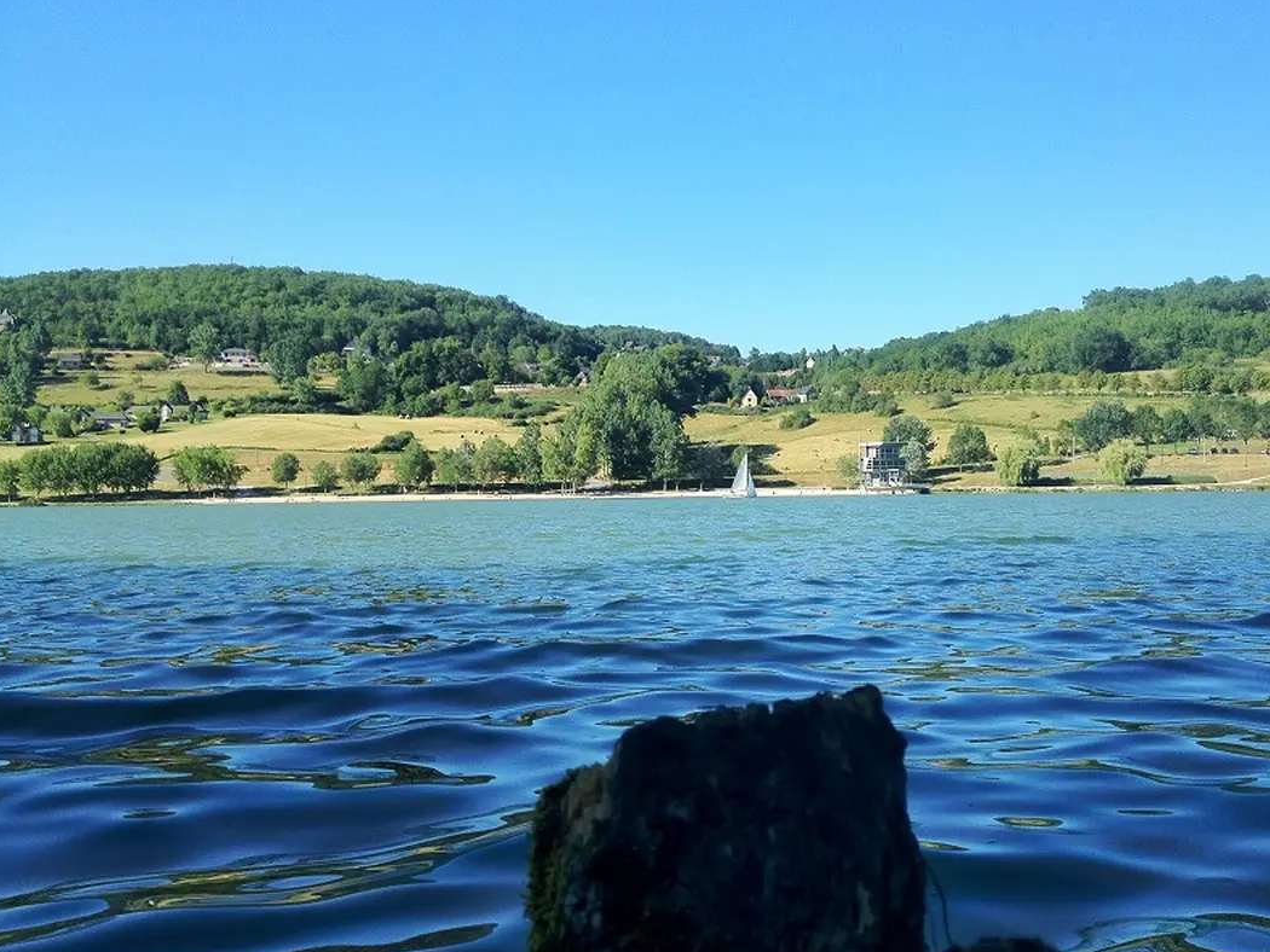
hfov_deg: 46.7
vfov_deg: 35.9
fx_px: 1468
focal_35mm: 40
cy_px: 423
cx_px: 720
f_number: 2.4
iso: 64
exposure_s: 1/1126
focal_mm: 4.28
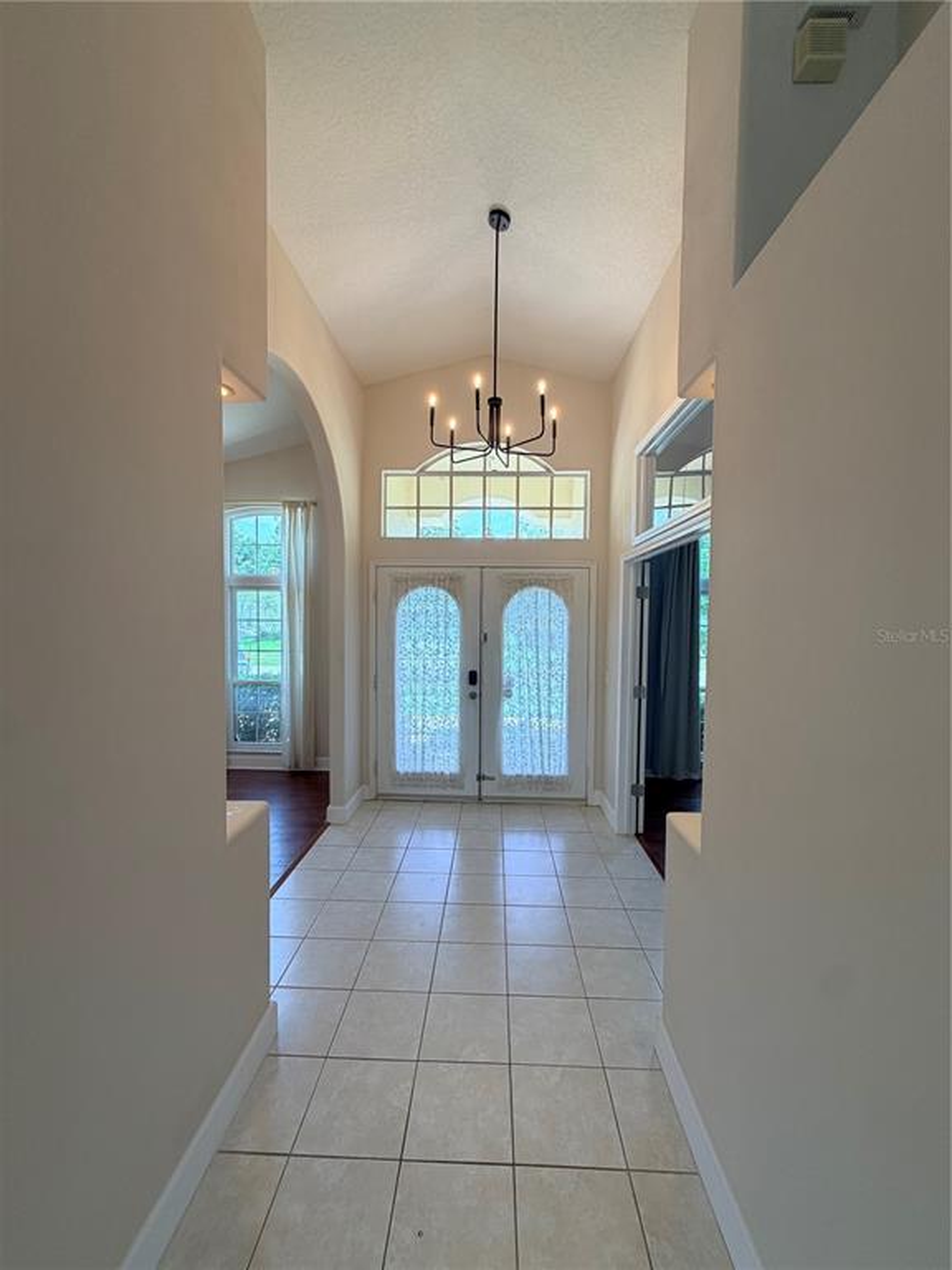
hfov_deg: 85.7
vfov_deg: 102.1
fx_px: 513
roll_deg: -0.5
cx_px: 476
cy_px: 635
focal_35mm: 14
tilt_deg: -2.6
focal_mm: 2.22
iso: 80
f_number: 2.2
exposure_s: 1/120
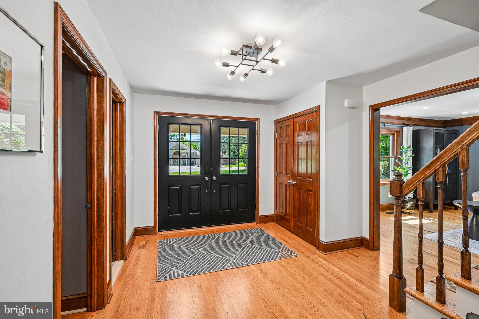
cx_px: 240
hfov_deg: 96.7
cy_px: 160
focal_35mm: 16
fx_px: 213
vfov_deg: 73.7
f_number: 8
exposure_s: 1/80
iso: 800
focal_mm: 16
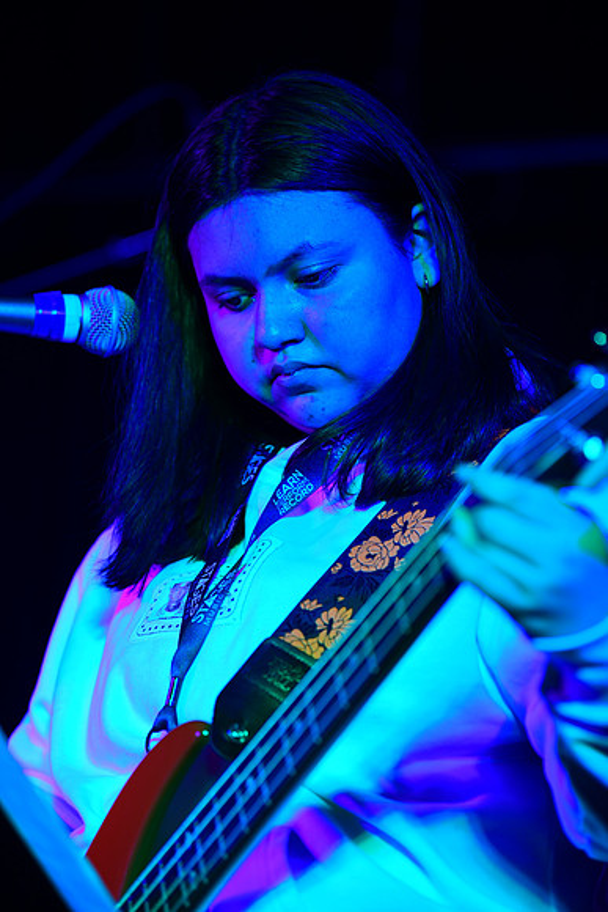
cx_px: 304
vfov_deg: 15.2
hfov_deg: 10.2
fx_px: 3418
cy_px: 456
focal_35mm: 135
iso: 640
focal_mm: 135
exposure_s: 1/320
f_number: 2.8
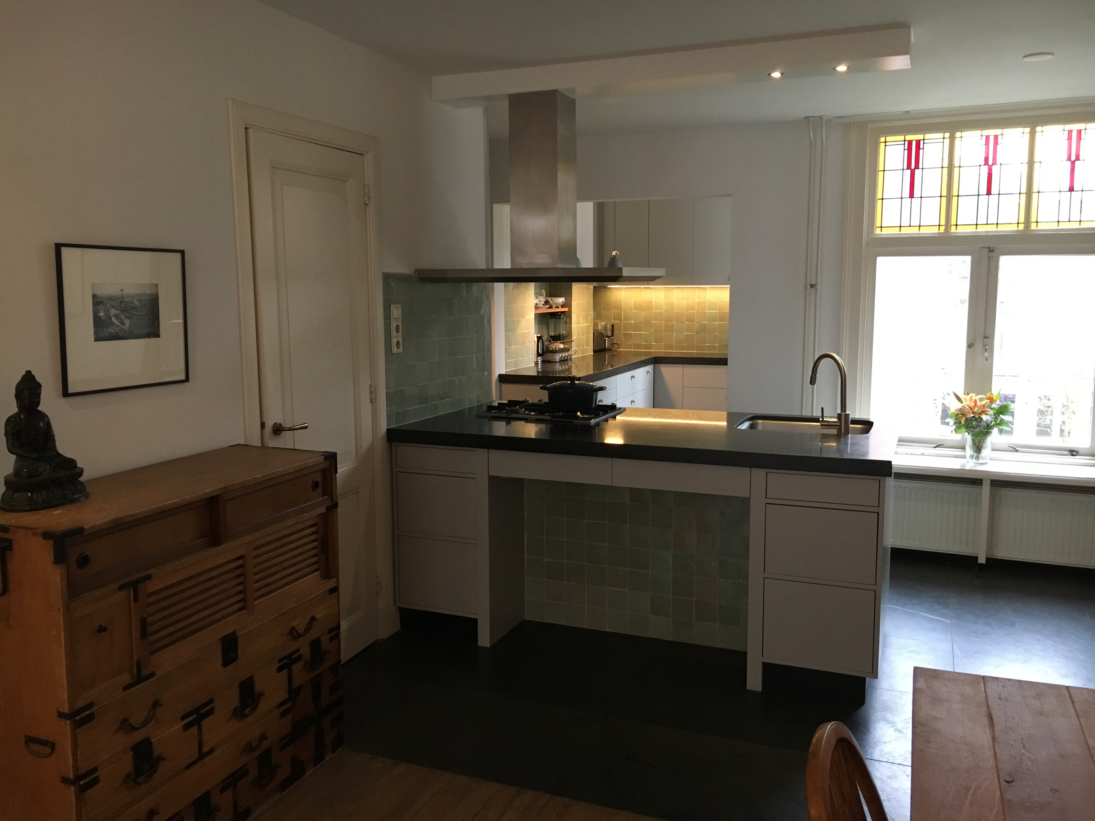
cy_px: 410
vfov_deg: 48.2
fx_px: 917
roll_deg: +0.1
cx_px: 548
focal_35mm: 29
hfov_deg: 61.7
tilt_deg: -6.8
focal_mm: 4.15
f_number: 2.2
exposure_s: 1/33
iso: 200
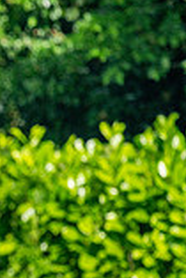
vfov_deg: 1.9
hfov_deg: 1.2
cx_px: -269
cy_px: 320
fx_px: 8575
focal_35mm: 1109
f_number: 5
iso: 200
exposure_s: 1/4000
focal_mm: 300
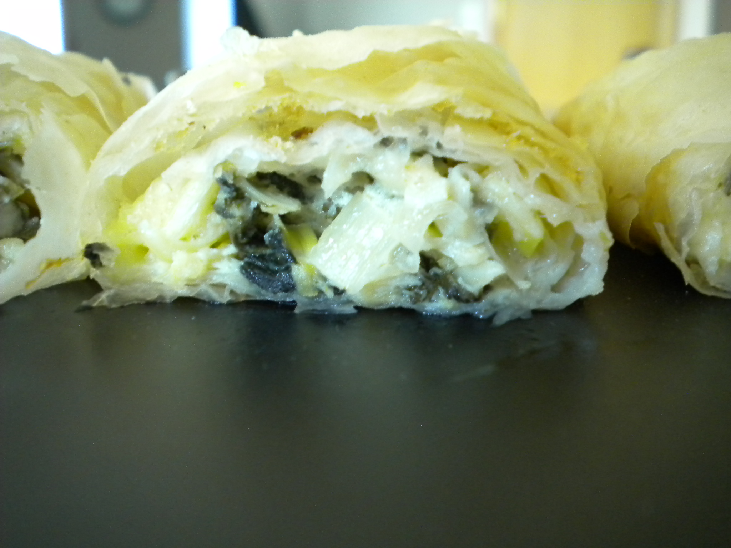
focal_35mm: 41
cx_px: 366
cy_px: 274
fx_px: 866
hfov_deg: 45.8
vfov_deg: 35.1
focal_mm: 7.4
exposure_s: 1/18.1
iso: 400
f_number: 3.5
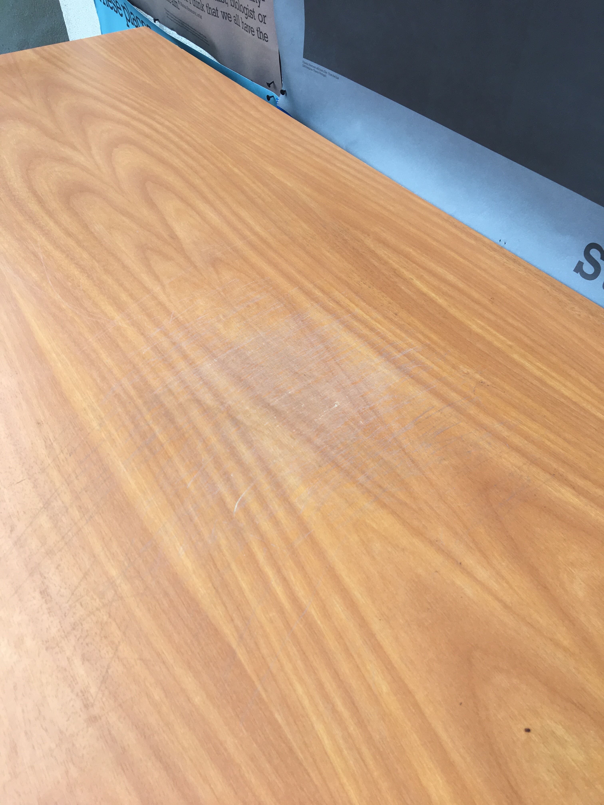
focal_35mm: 29
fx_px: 675
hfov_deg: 48.2
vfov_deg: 61.7
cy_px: 402
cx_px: 302
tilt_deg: -45.2
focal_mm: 4.15
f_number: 2.2
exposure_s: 1/100
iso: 25
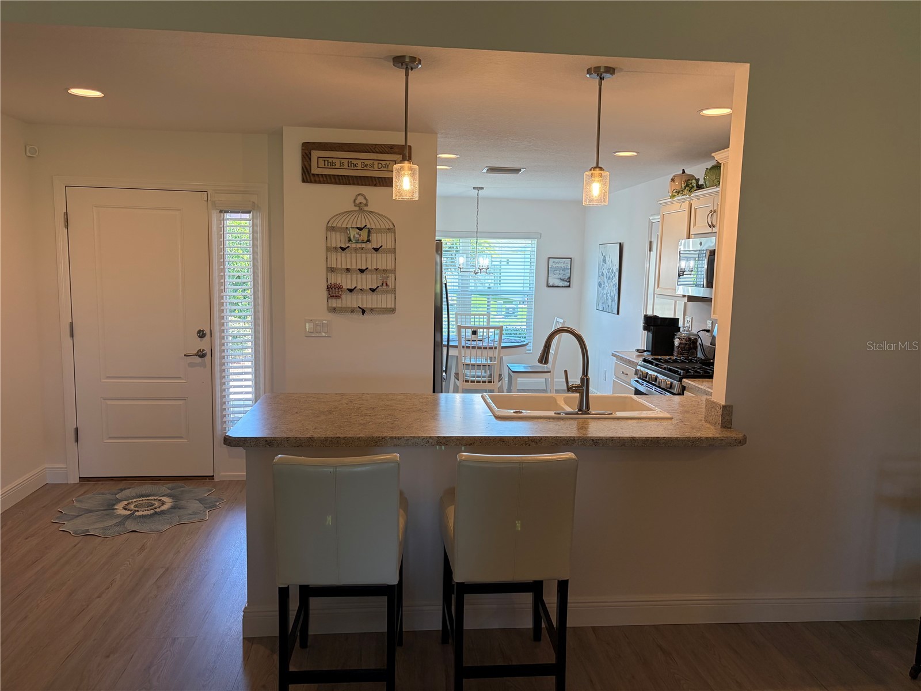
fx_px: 692
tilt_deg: -6.7
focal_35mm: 26
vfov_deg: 53.1
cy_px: 346
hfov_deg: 67.3
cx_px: 460
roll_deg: -0.8
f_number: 1.6
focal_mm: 5.96
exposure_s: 1/153
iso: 125
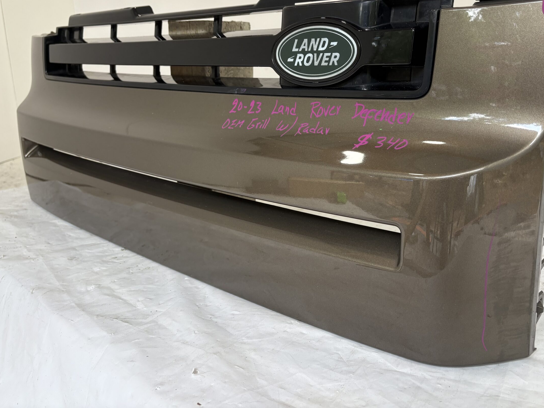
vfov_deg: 45.2
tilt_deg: -12.6
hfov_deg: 58.1
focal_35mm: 31
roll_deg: +2.6
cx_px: 310
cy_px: 165
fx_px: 487
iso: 64
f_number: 1.6
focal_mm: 5.96
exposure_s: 1/122
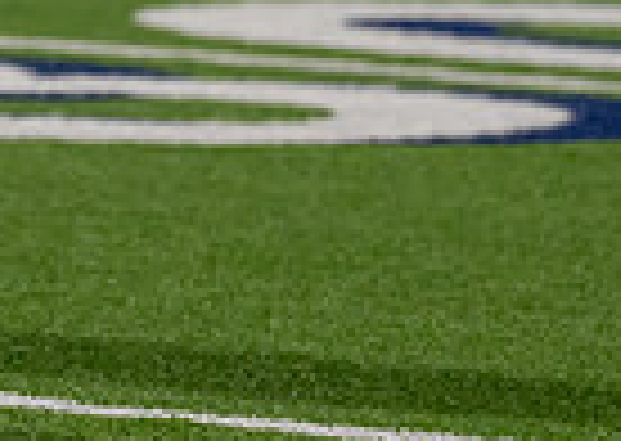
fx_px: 14117
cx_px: -629
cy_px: -426
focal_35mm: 802
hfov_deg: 2.5
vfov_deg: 1.8
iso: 2000
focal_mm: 135
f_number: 2.8
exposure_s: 1/1250
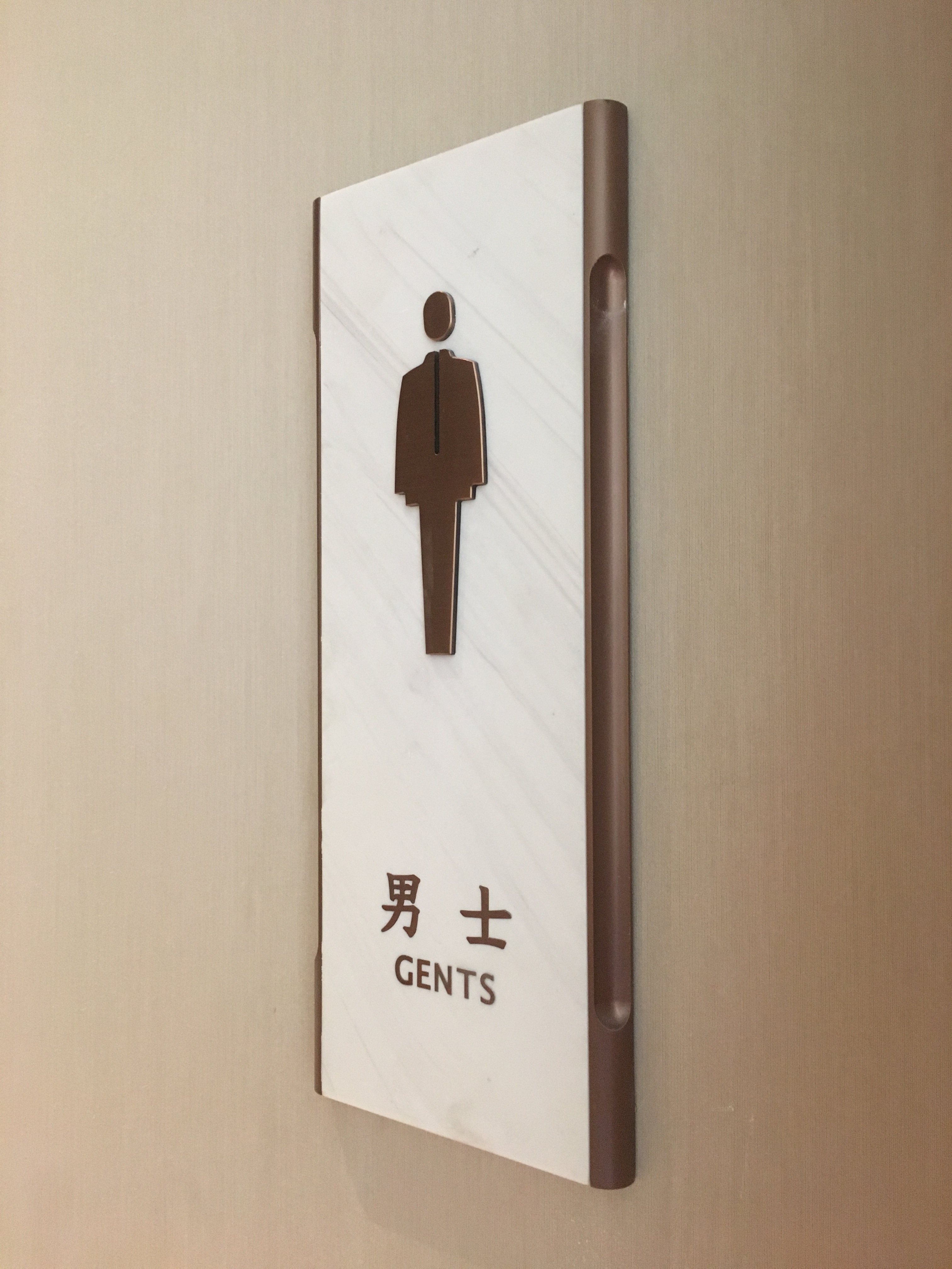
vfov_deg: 61.7
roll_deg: -0.4
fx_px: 1063
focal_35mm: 29
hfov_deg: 48.2
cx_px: 476
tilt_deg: +0.7
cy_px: 634
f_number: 2.2
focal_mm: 4.15
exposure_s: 1/33
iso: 200
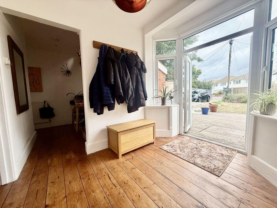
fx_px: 112
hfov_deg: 102.1
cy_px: 104
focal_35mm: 14
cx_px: 138
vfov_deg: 85.7
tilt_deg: -4.7
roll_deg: +0.9
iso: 50
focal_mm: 2.22
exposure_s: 1/168
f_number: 2.2
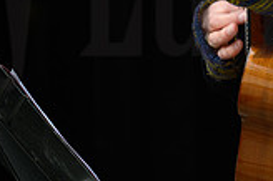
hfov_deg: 4.5
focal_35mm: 461
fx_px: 3492
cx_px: 193
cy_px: -29
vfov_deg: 3.0
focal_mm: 130
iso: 400
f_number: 8
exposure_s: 1/250
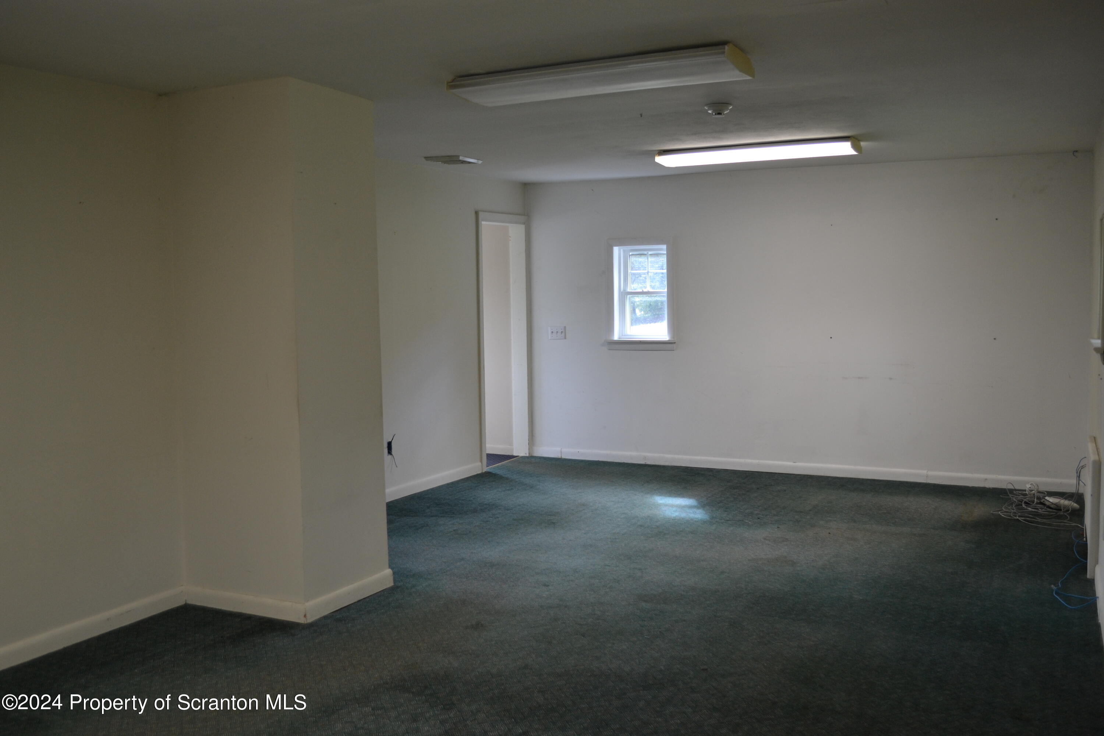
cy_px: 368
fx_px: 1012
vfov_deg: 40.0
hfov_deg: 57.2
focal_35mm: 33
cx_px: 552
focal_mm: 22
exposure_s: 1/60
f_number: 4
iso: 400
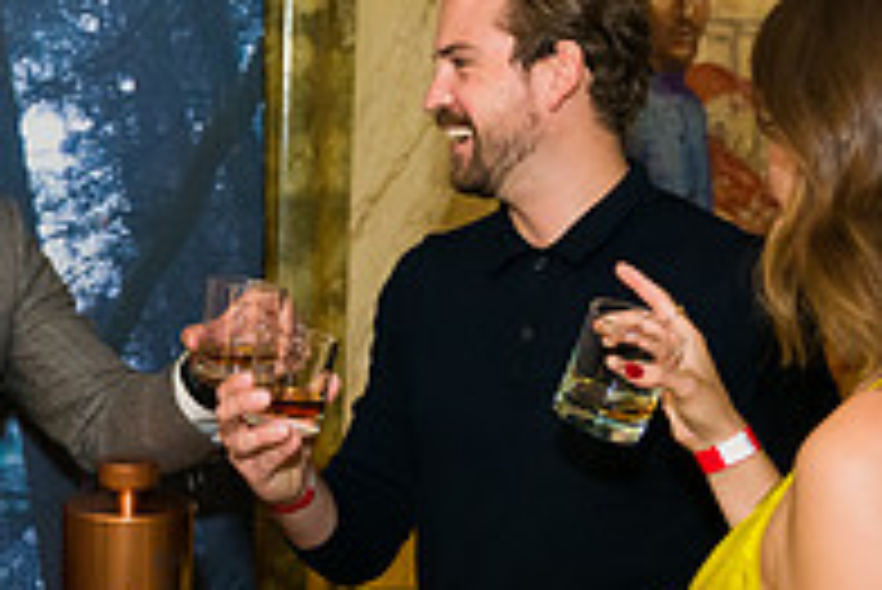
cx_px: 256
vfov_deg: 19.2
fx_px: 1741
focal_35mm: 71
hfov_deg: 28.1
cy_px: 403
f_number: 3.2
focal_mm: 24
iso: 1600
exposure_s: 1/125
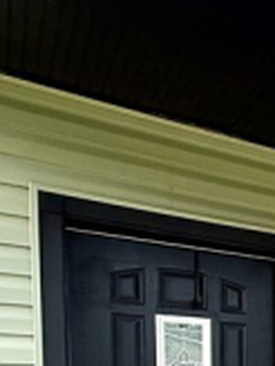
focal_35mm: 57
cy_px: 417
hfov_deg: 15.9
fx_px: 604
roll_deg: -0.6
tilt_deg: +0.7
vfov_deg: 29.8
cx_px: 623
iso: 64
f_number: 2.2
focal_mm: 2.22
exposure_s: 1/514
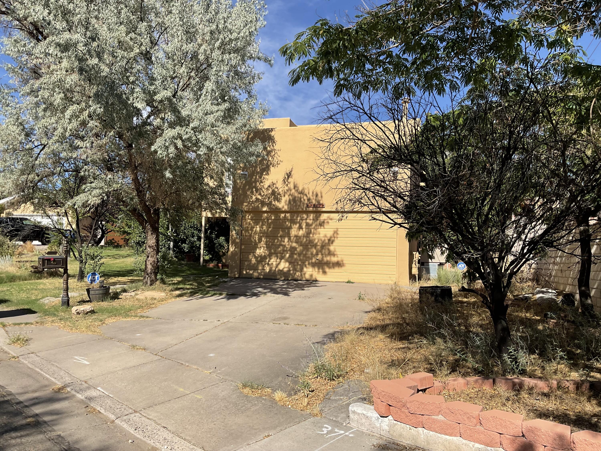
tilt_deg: +4.2
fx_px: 503
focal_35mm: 29
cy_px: 226
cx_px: 300
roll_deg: -2.0
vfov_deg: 48.2
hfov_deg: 61.7
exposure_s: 1/2141
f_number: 1.8
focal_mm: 3
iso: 16
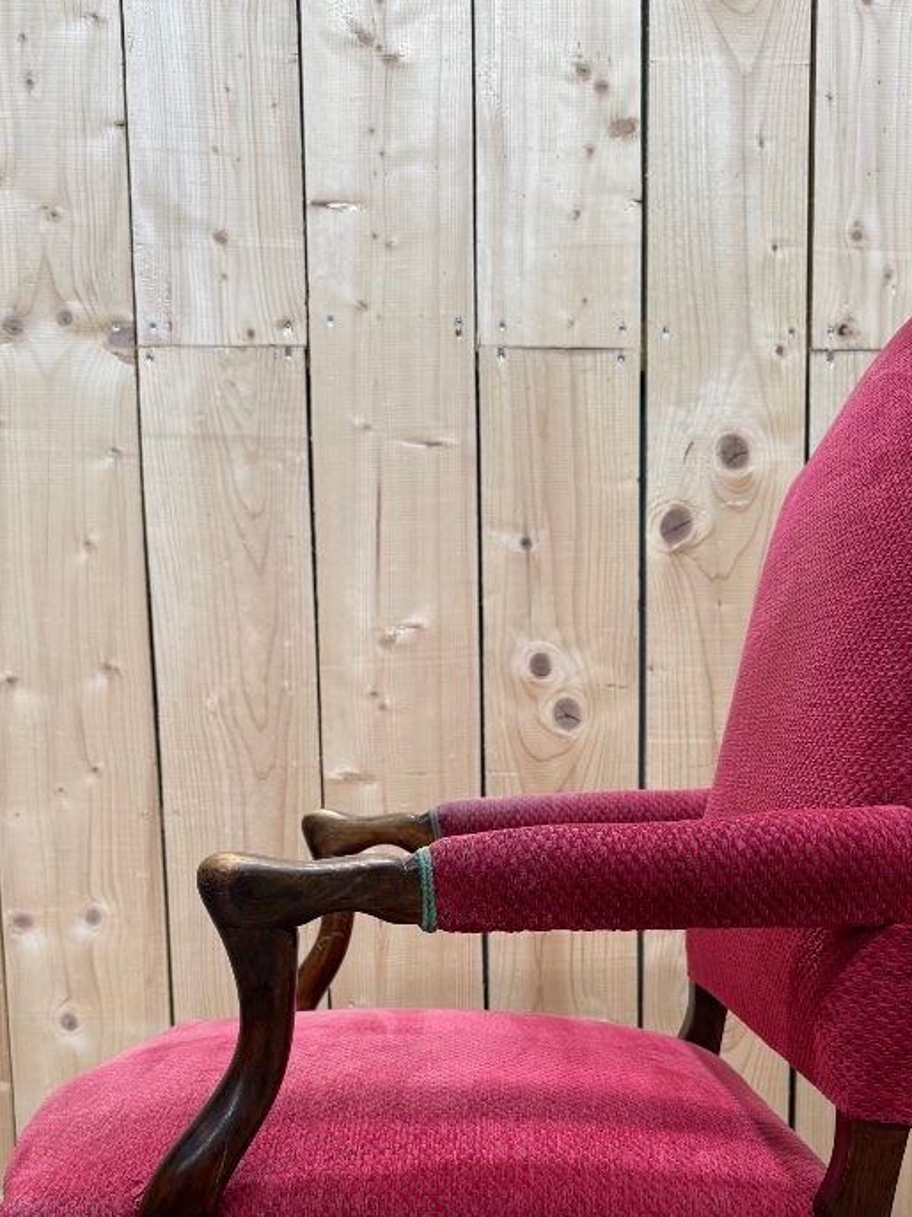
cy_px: 995
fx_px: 1476
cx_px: 515
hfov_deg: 34.3
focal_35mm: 42
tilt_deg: -8.9
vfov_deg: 42.5
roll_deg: +0.6
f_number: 1.78
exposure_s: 1/100
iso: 160
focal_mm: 6.76
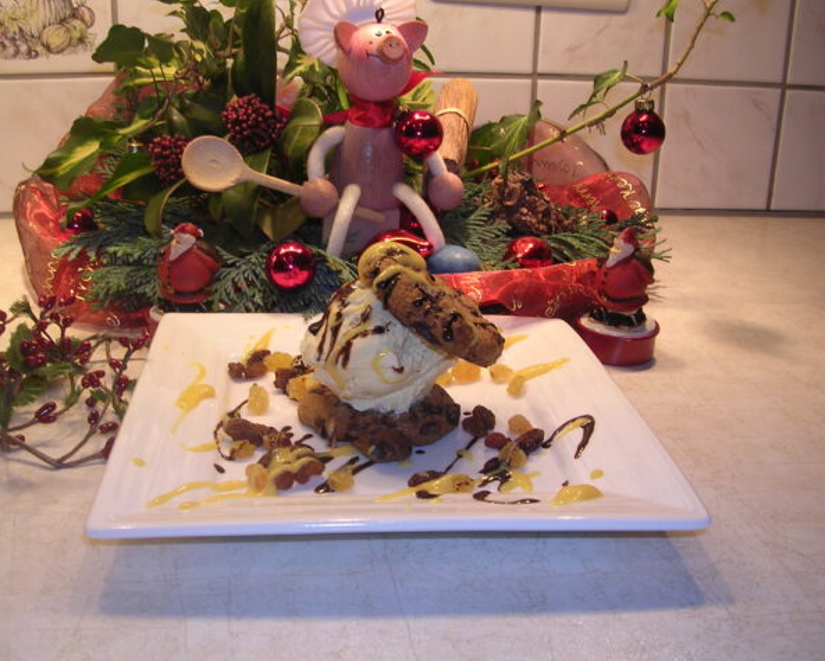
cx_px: 383
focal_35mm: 40
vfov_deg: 37.4
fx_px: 977
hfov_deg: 45.7
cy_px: 328
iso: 100
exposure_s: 1/30
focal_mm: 5.8
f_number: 2.8
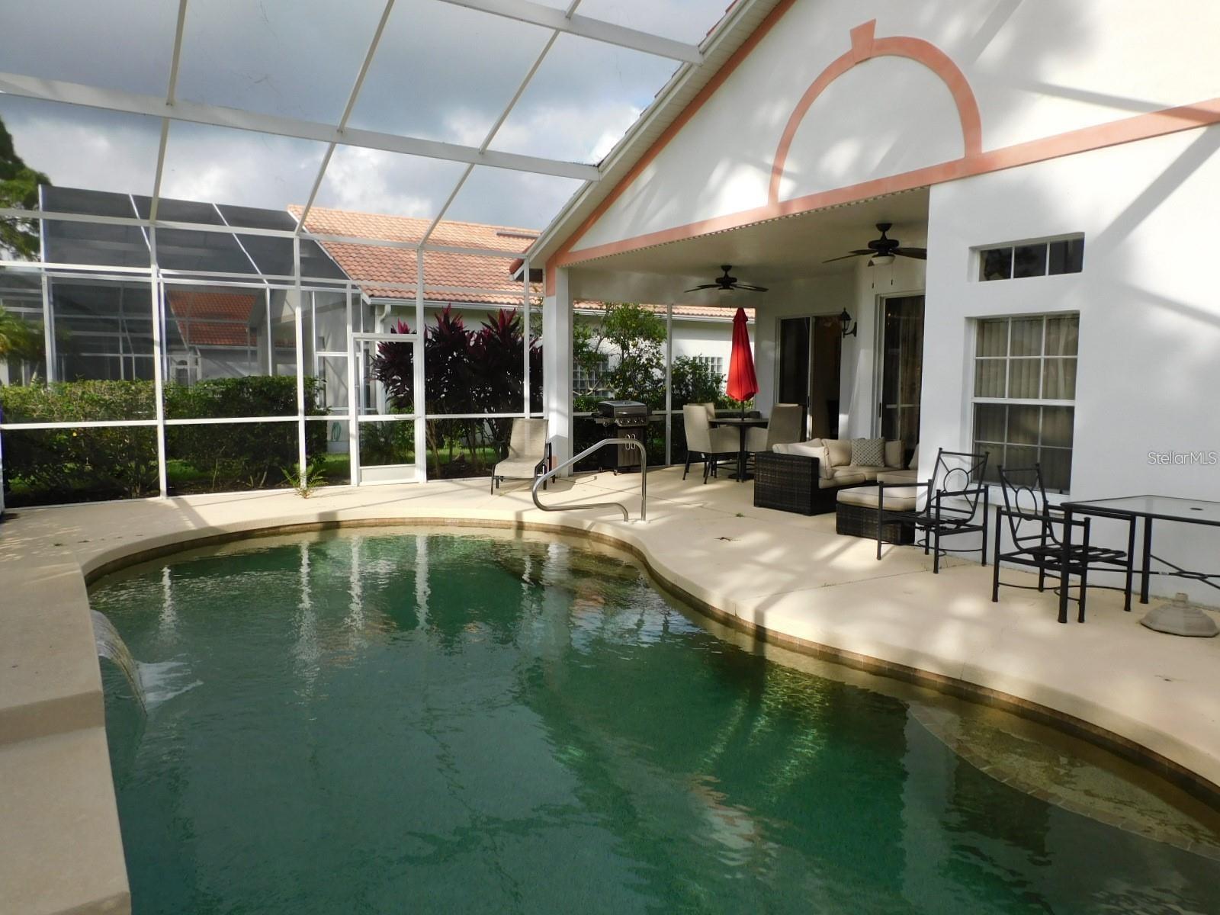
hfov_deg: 71.6
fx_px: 846
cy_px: 458
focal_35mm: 24
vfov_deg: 56.8
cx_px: 610
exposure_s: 1/800
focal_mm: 4.3
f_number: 3.3
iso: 125
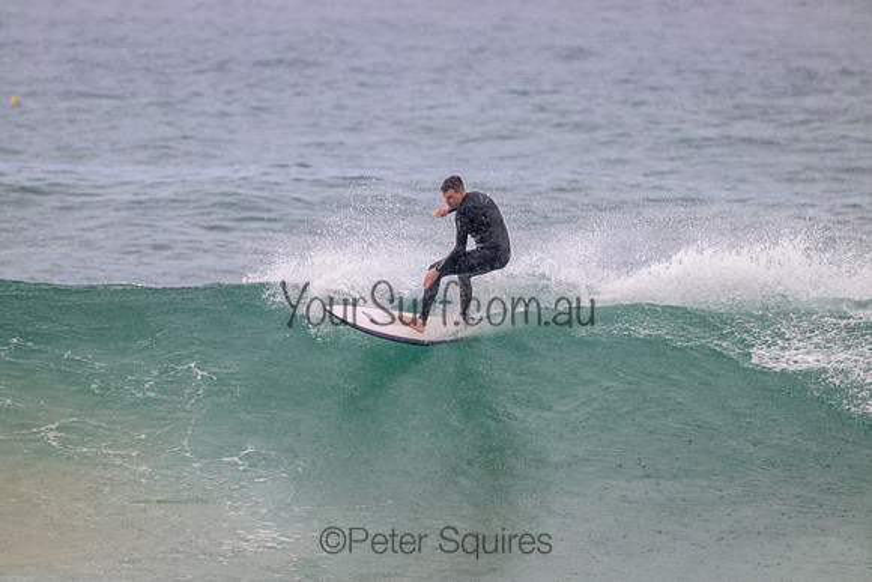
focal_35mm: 800
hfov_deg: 2.6
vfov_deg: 1.7
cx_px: 436
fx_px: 19381
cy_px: 291
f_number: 11
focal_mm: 800
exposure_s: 1/2000
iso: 1600
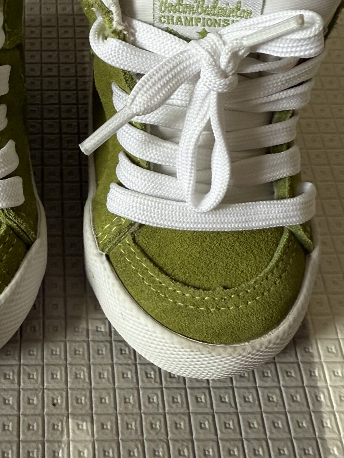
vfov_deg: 41.9
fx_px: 596
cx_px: 47
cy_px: 185
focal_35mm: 45
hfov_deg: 31.0
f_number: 2.2
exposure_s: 1/86
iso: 320
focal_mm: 2.22
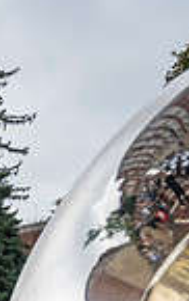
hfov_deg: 11.8
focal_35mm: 98
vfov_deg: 19.5
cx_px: -206
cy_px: 391
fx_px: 805
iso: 500
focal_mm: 24
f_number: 4
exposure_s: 1/1600
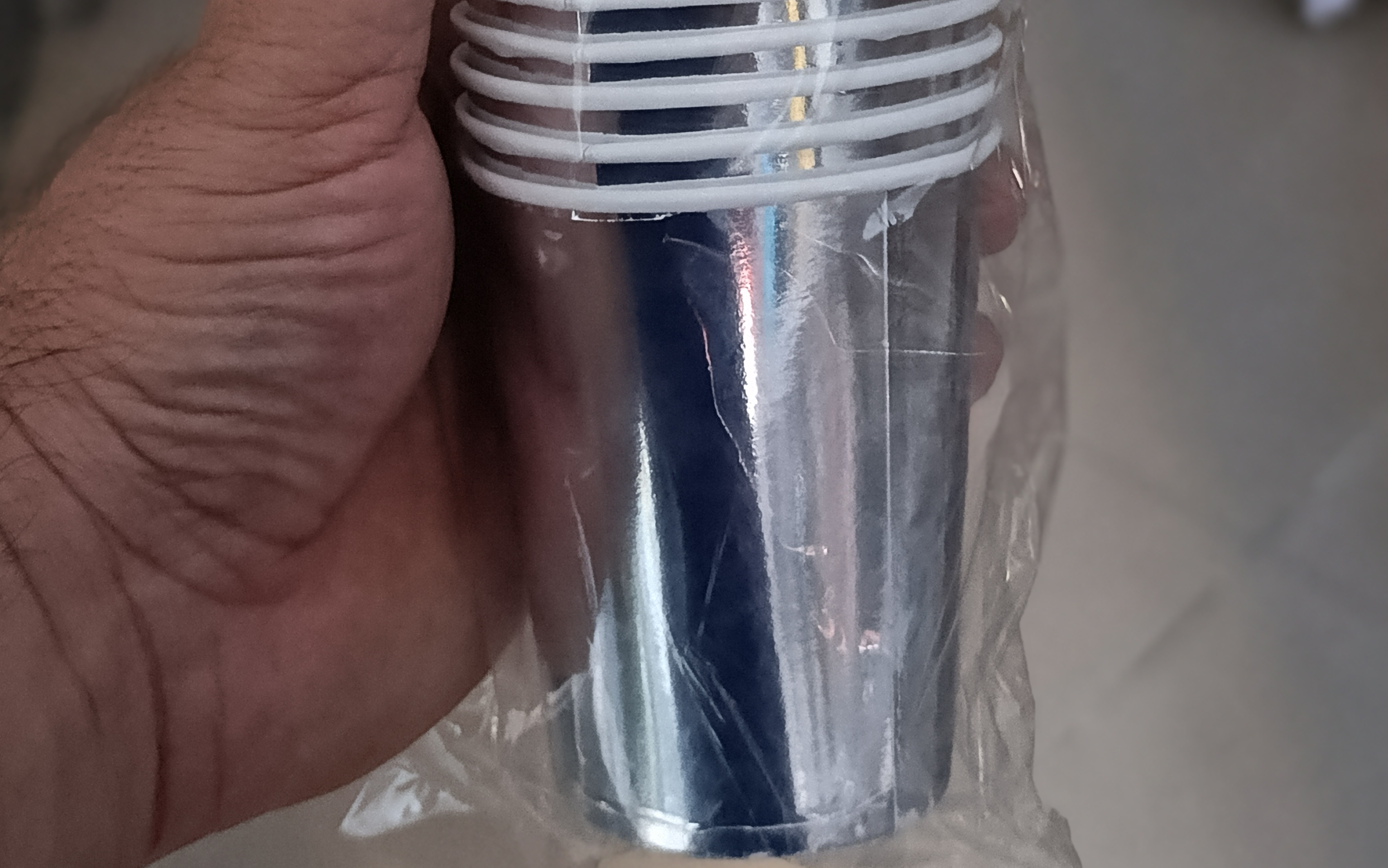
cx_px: 694
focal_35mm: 65
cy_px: 47
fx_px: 2459
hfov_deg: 31.5
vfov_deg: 19.6
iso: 2500
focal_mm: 6.14
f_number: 1.6
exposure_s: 1/25
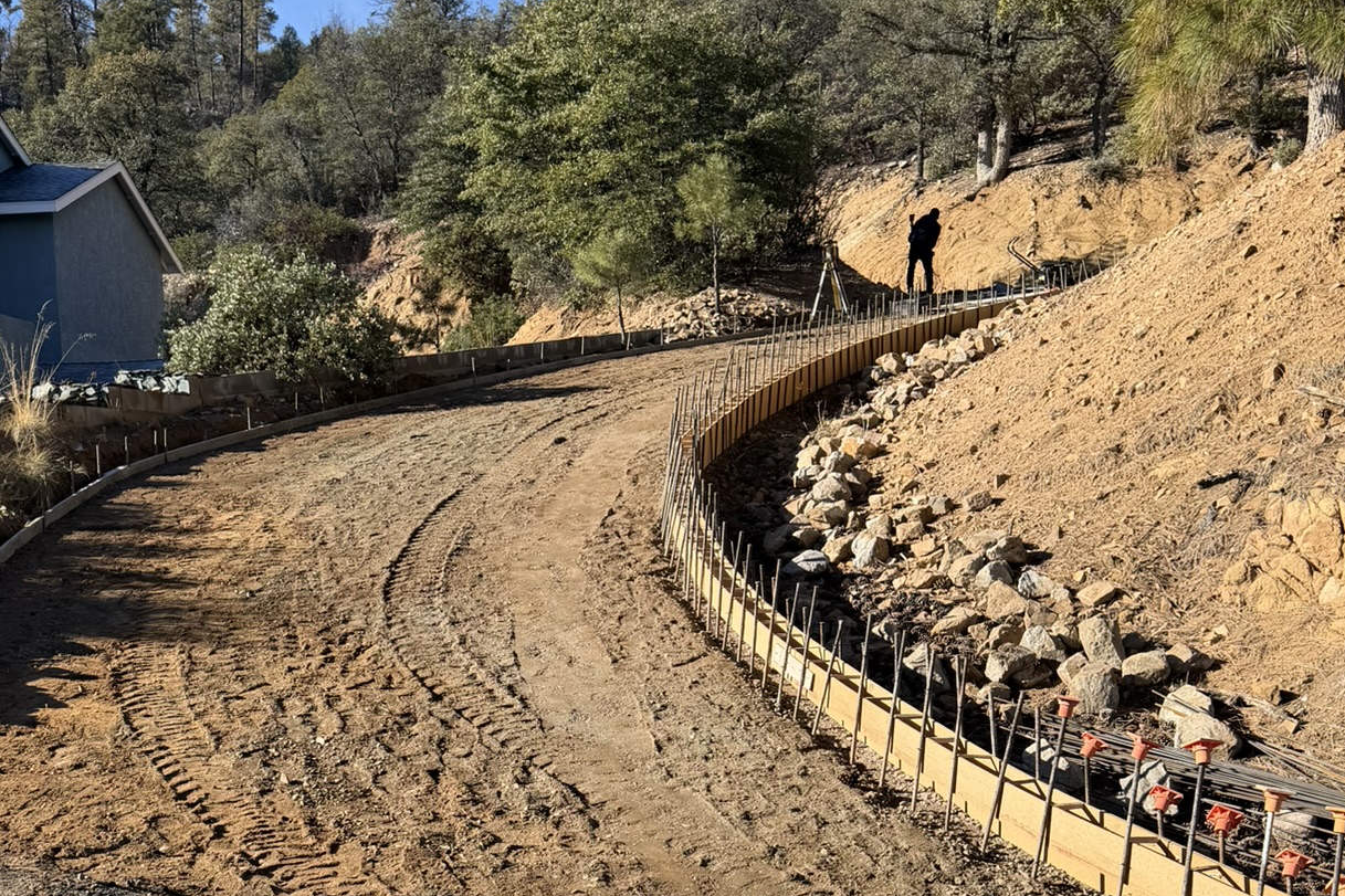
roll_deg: +1.0
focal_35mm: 42
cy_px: 739
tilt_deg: -7.8
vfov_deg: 30.9
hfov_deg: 46.2
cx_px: 566
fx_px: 1569
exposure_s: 1/2445
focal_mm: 6.76
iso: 80
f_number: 1.78
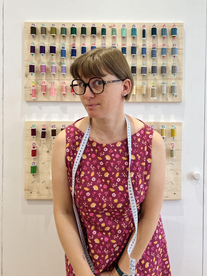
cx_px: 104
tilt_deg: -2.9
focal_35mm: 26
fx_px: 207
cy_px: 138
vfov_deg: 67.3
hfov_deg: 53.1
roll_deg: +0.0
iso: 80
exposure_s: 1/100
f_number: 1.5
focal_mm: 5.7
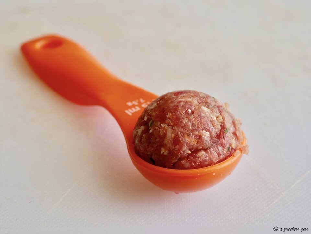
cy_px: 117
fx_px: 773
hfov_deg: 22.7
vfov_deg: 17.2
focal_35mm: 86
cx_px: 156
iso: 200
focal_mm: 43
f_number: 5.6
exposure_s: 1/13
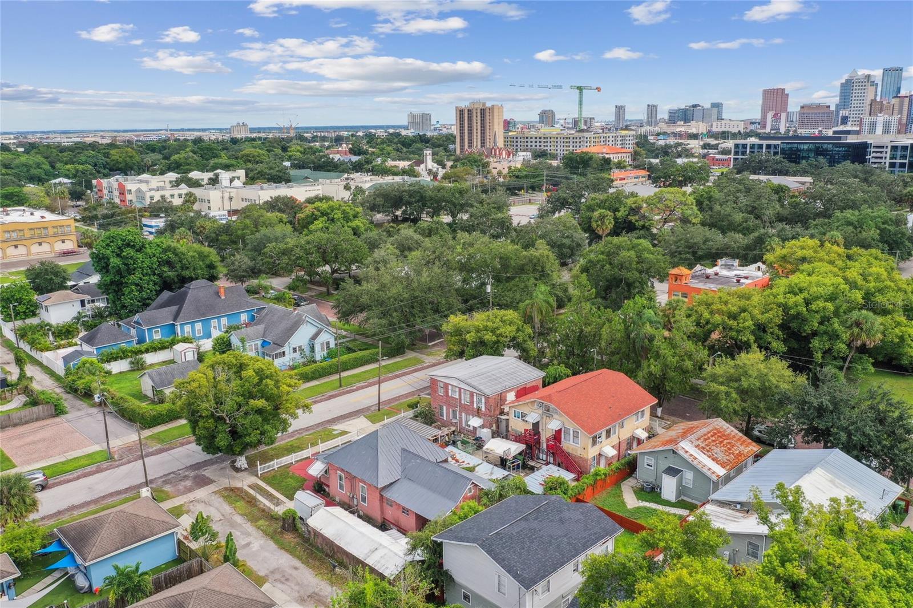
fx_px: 710
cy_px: 304
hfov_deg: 65.5
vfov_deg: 46.4
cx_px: 456
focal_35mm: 28
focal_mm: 10.3
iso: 100
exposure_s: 1/400
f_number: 5.6
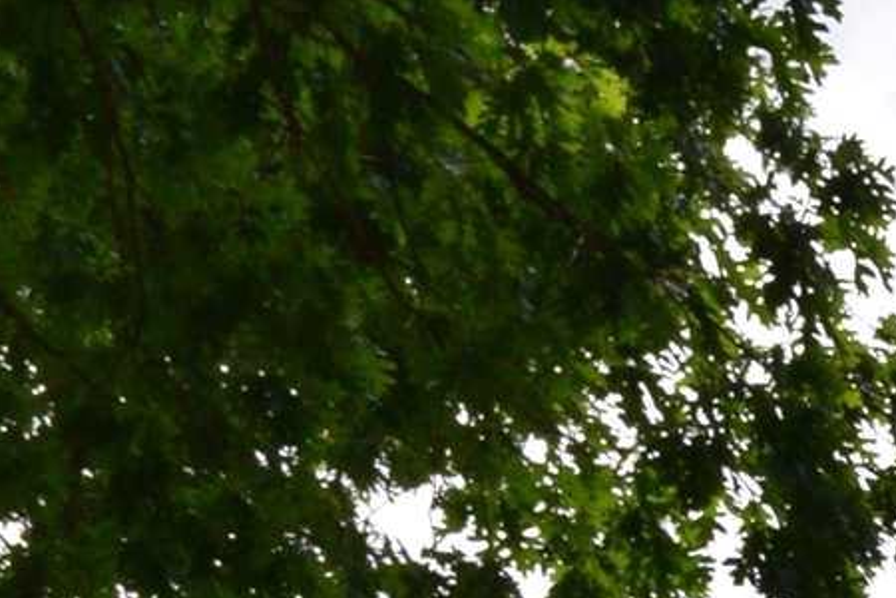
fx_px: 7640
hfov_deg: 6.2
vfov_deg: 4.3
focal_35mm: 307
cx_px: 2565
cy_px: 1910
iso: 320
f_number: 11
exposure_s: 1/500
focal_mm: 30
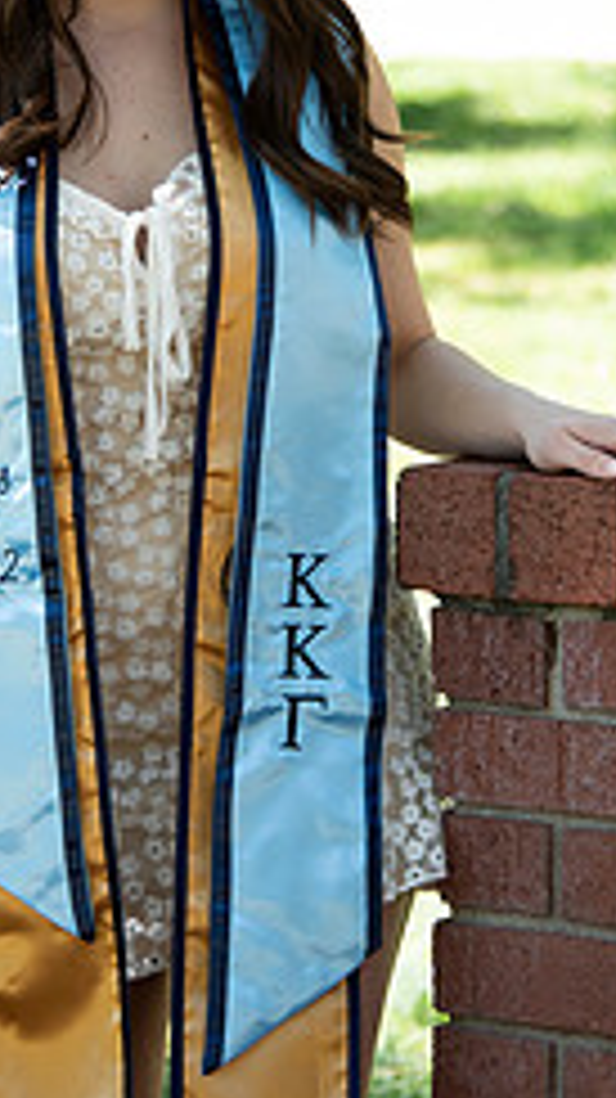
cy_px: 288
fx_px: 6862
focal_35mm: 236
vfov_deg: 9.1
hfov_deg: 5.1
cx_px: 270
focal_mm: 122
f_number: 5.6
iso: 640
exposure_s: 1/320
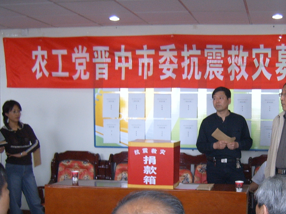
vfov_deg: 25.1
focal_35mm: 58
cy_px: 149
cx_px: 219
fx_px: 479
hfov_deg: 32.5
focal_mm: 5.8
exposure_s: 1/30
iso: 100
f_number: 2.8
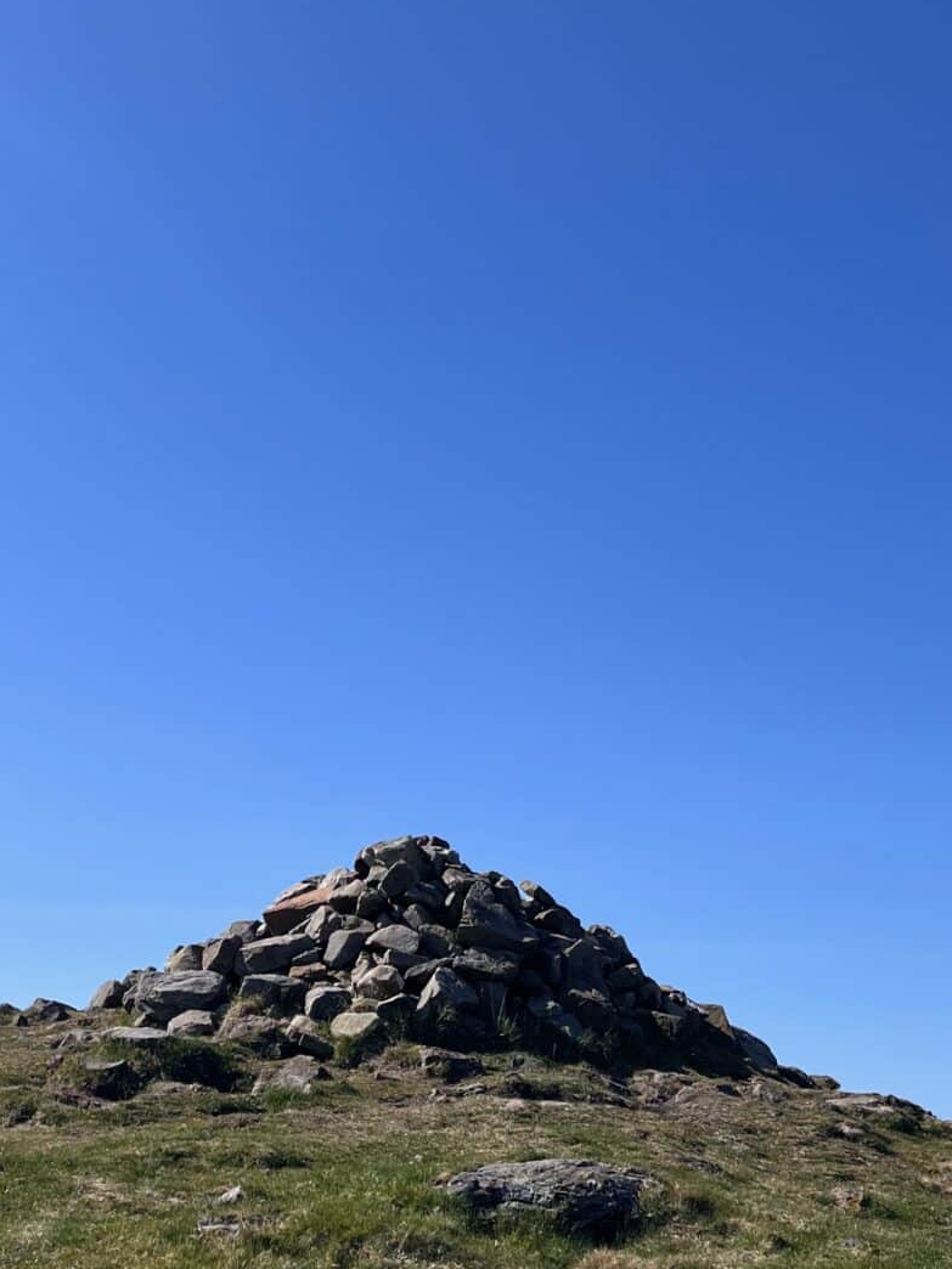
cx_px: 407
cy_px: 277
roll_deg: -1.5
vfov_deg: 36.4
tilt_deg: +26.1
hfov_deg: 28.5
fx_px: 1870
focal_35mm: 51
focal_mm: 5.1
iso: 50
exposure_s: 1/4310
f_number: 1.6
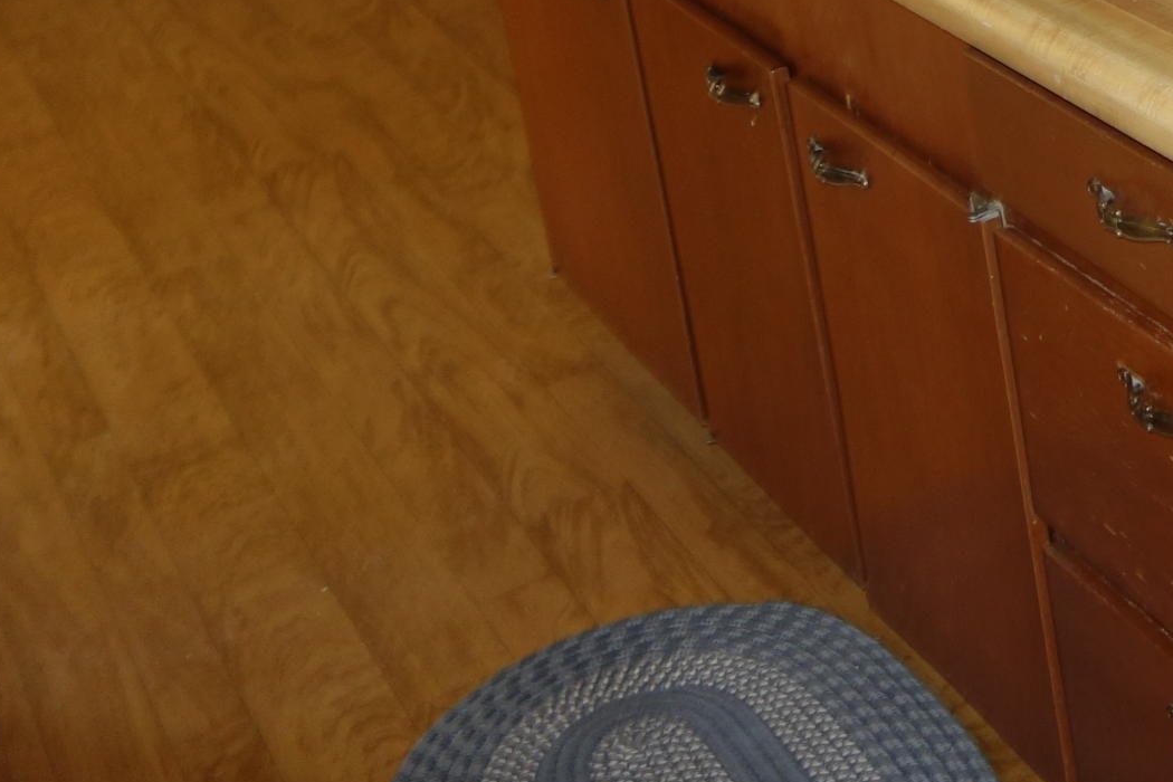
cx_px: 1535
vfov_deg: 16.2
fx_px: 2606
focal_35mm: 80
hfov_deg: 22.6
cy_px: -229
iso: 125
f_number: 1.8
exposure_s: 1/30
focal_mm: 10.4
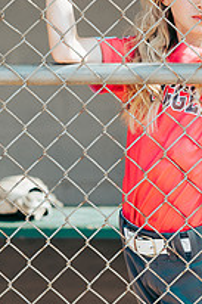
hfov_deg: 7.3
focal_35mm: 186
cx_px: 193
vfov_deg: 11.0
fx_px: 1568
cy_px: 47
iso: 160
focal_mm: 85
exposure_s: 1/1250
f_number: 2.8
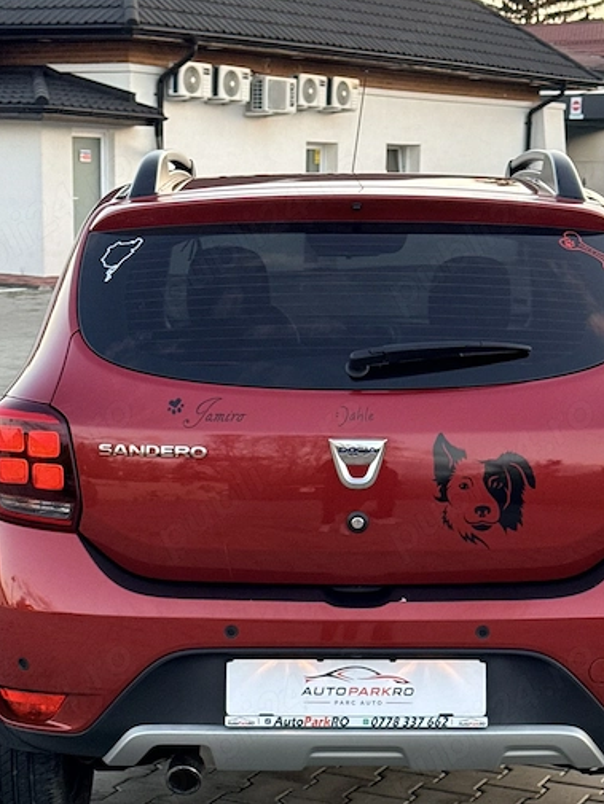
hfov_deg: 19.4
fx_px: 1767
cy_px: 524
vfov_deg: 25.5
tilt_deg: -11.6
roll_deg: -1.4
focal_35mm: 76
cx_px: 357
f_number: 1.78
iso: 125
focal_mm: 6.76
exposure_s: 1/169
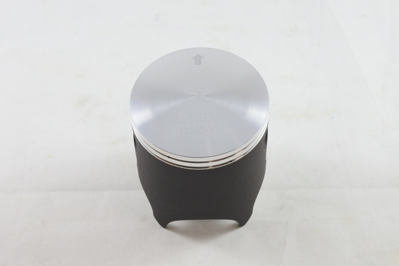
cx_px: 200
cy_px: 133
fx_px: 610
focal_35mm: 55
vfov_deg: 24.6
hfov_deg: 36.2
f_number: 4.8
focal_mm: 20.6
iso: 640
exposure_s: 1/125
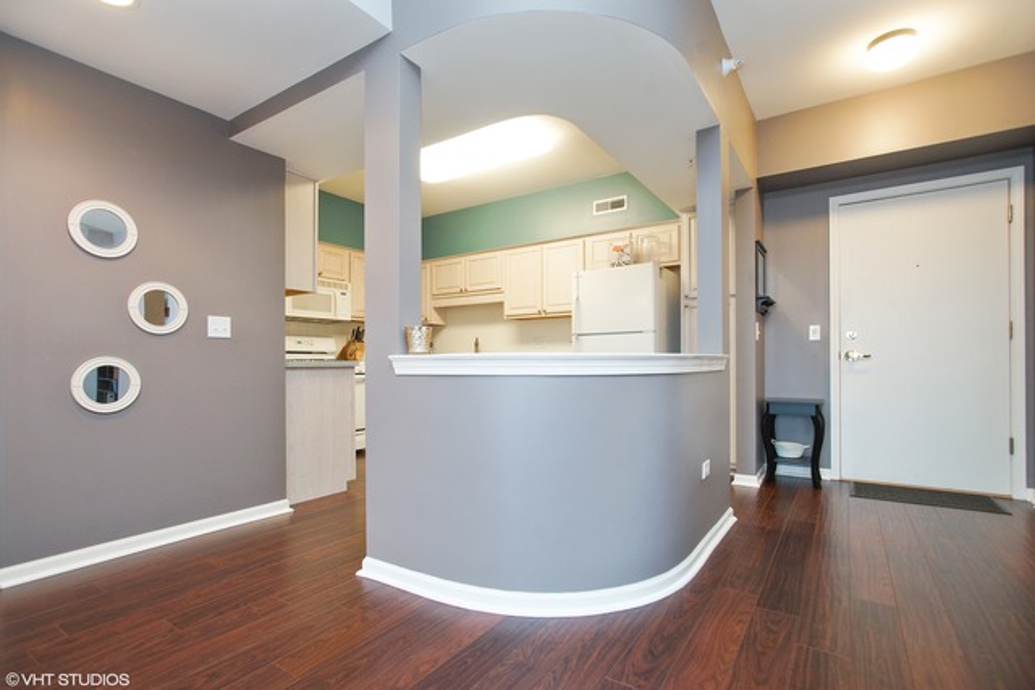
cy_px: 345
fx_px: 489
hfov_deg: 93.3
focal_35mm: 17
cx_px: 518
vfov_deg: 70.5
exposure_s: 1/8
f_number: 8
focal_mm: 17
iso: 500
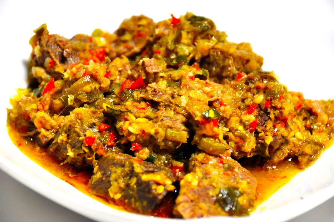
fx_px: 1557
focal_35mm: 168
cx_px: 167
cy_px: 111
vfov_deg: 8.1
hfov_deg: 12.2
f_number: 5.3
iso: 800
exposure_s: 1/40
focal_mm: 112
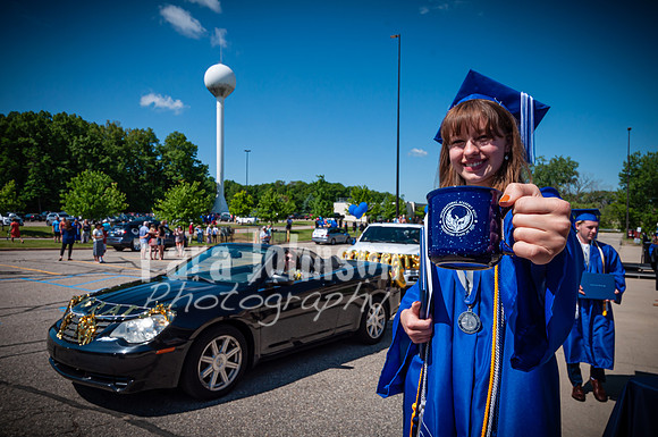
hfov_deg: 73.8
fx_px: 438
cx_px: 329
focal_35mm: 24
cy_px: 218
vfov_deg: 53.0
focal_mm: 16
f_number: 10
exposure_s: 1/400
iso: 200
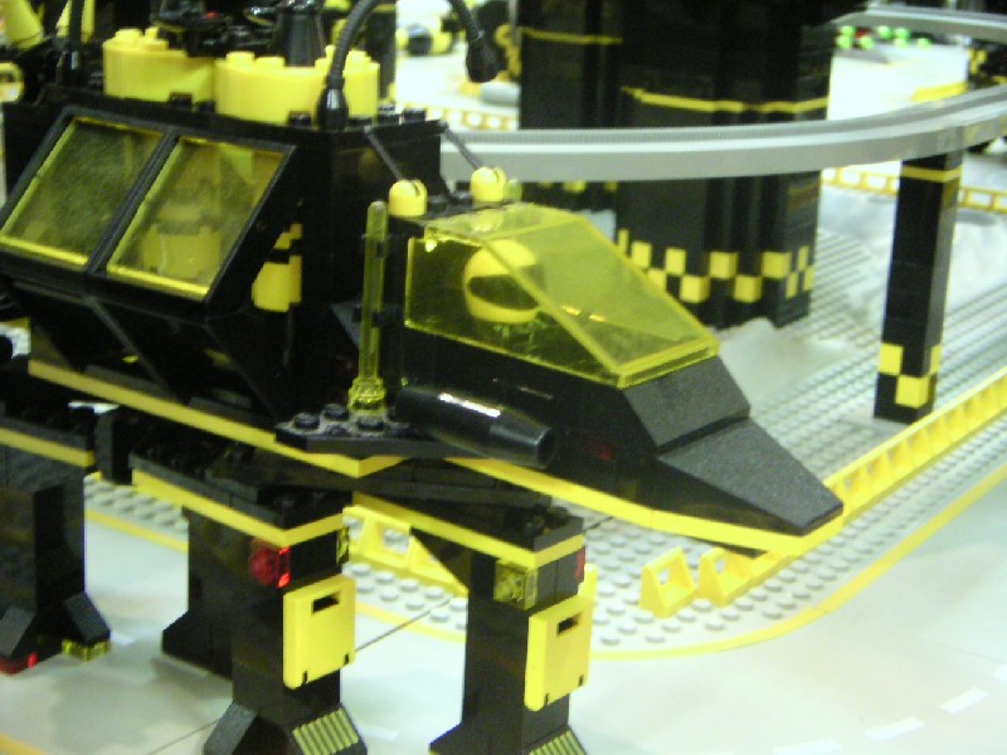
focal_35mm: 59
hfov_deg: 32.7
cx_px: 504
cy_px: 378
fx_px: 1716
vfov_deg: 24.8
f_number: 3.2
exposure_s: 1/3
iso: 400
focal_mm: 7.7
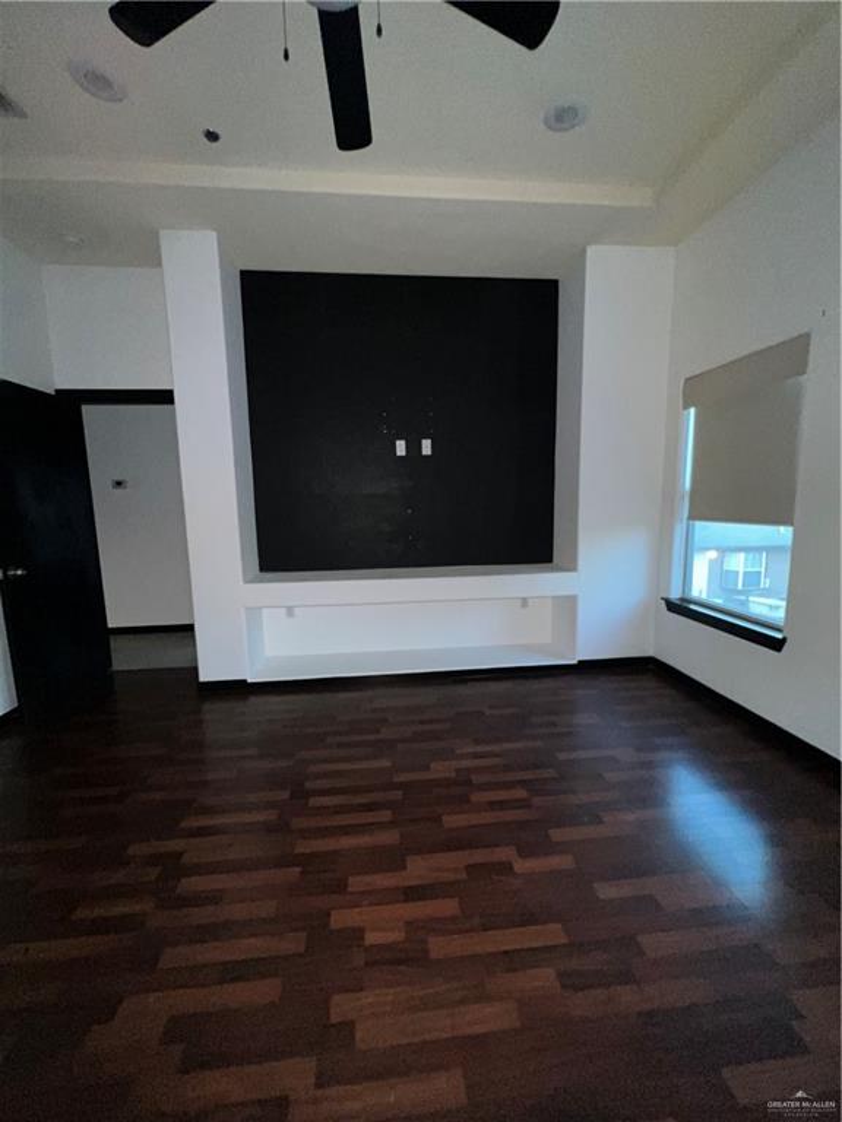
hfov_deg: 89.9
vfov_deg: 106.2
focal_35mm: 13
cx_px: 421
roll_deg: +0.9
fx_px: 422
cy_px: 561
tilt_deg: -6.9
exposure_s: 1/30
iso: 320
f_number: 1.8
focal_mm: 1.57
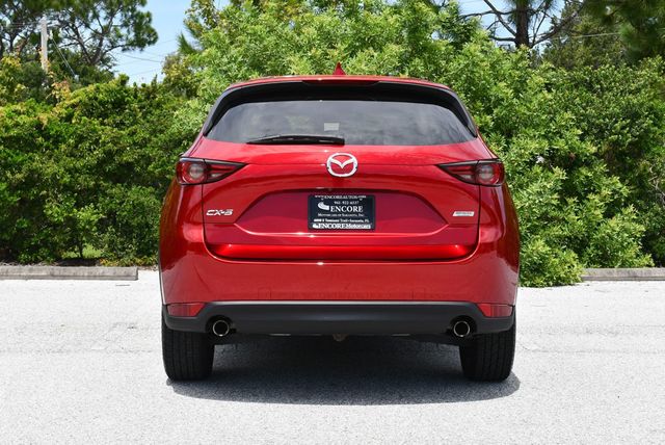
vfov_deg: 21.3
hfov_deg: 31.4
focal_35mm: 64
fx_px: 1183
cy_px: 222
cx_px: 332
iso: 140
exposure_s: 1/250
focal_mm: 32
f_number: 8
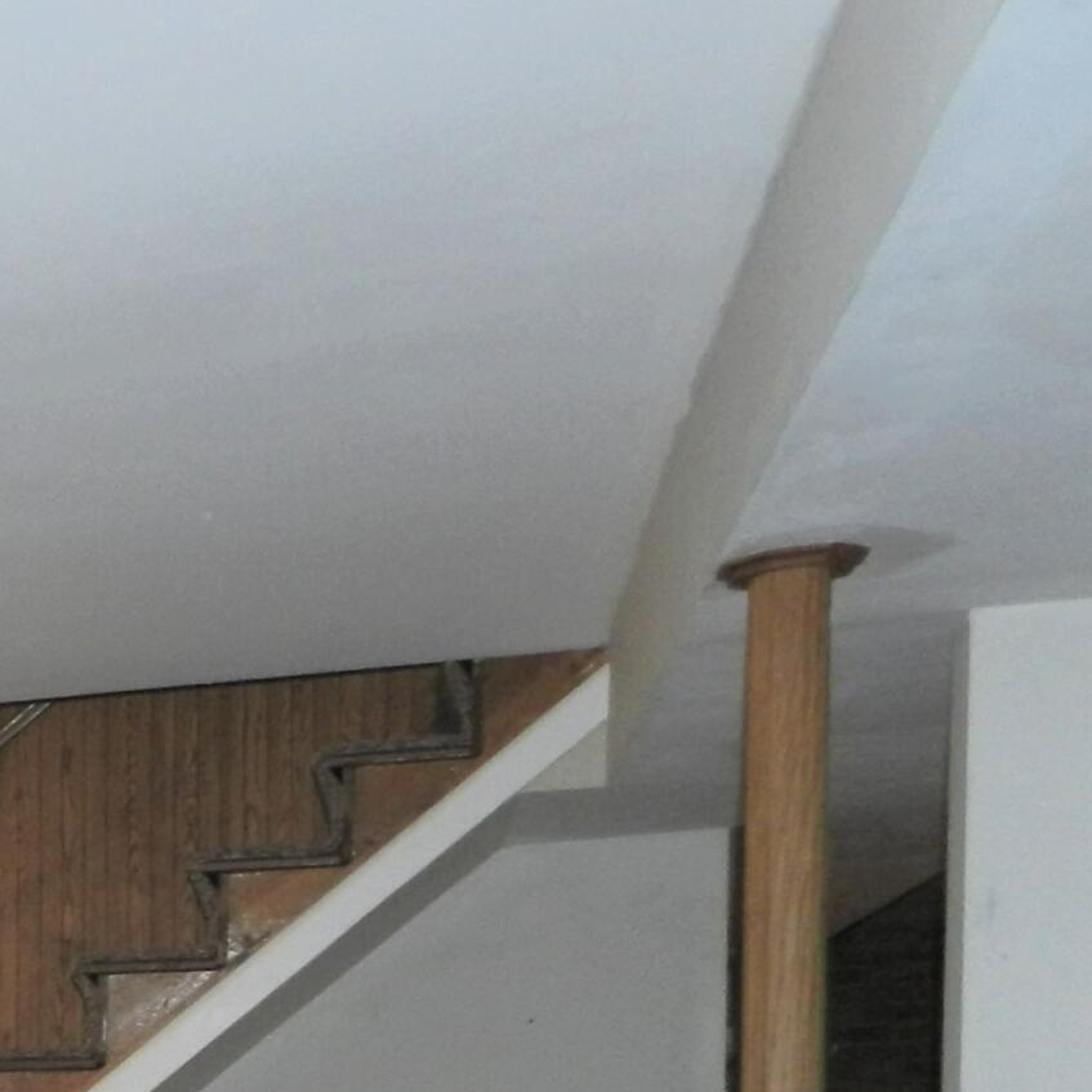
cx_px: -748
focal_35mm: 72
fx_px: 2570
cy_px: 1356
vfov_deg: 22.0
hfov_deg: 19.4
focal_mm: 4
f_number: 3.4
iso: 200
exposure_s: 1/50
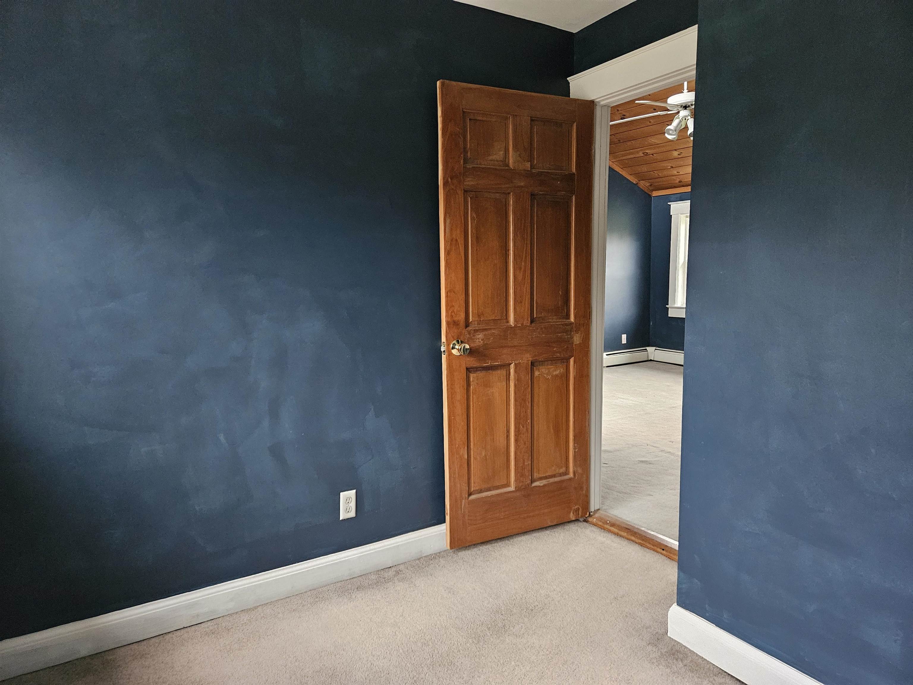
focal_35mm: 23
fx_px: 607
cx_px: 456
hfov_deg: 73.9
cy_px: 342
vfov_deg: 58.9
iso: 1250
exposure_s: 1/24
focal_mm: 5.4
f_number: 1.8
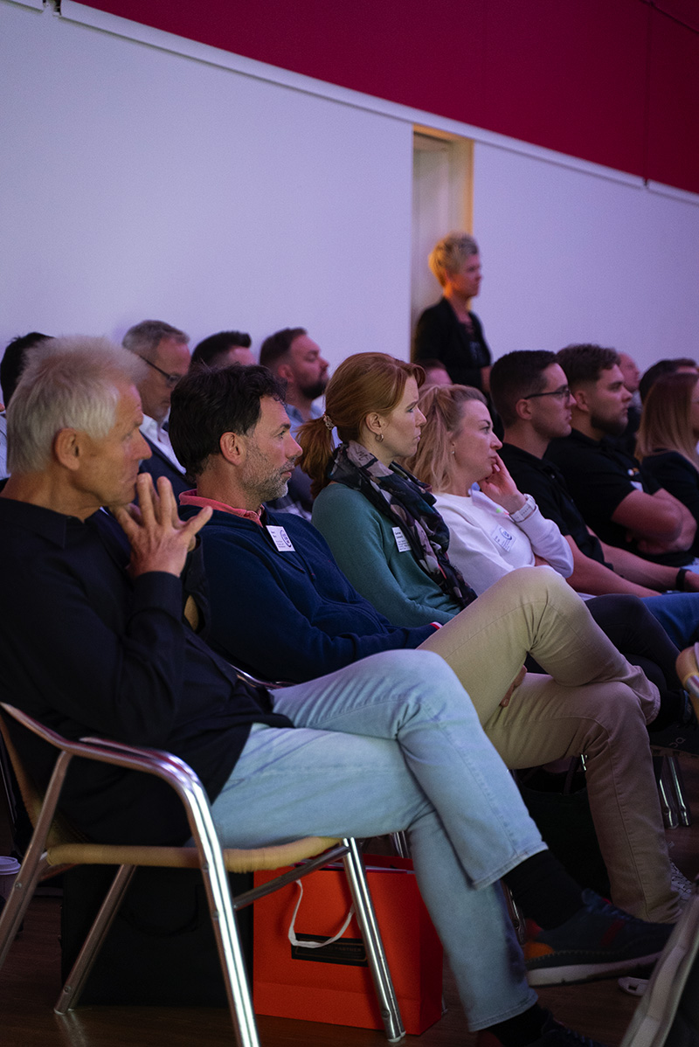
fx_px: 2182
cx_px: 350
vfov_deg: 27.0
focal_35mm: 75
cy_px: 524
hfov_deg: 18.2
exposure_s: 1/200
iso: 6400
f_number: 2.8
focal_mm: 75
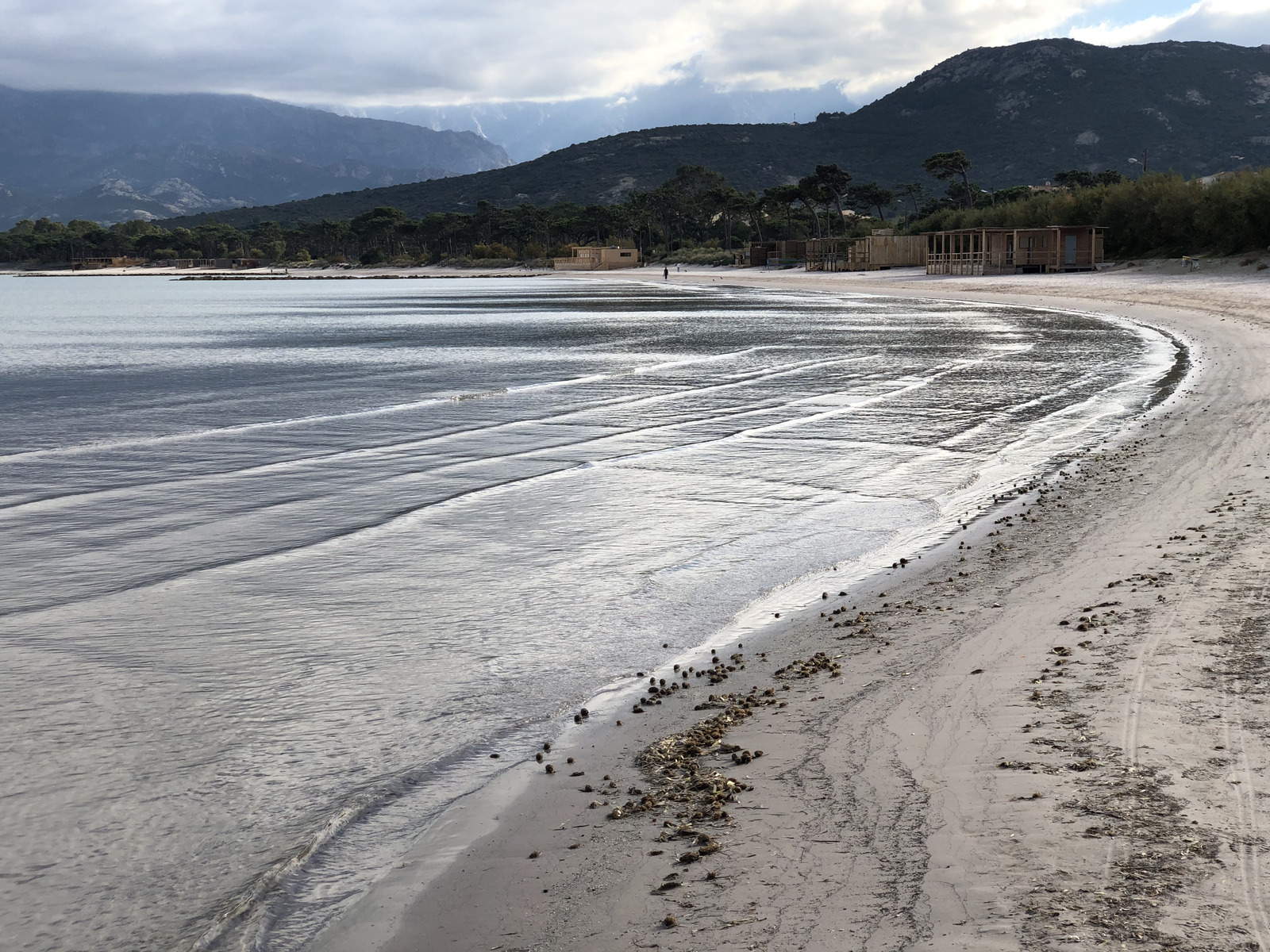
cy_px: 476
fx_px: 1908
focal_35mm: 52
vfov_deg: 28.0
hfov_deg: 36.8
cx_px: 635
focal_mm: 6
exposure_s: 1/838
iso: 16
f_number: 2.4
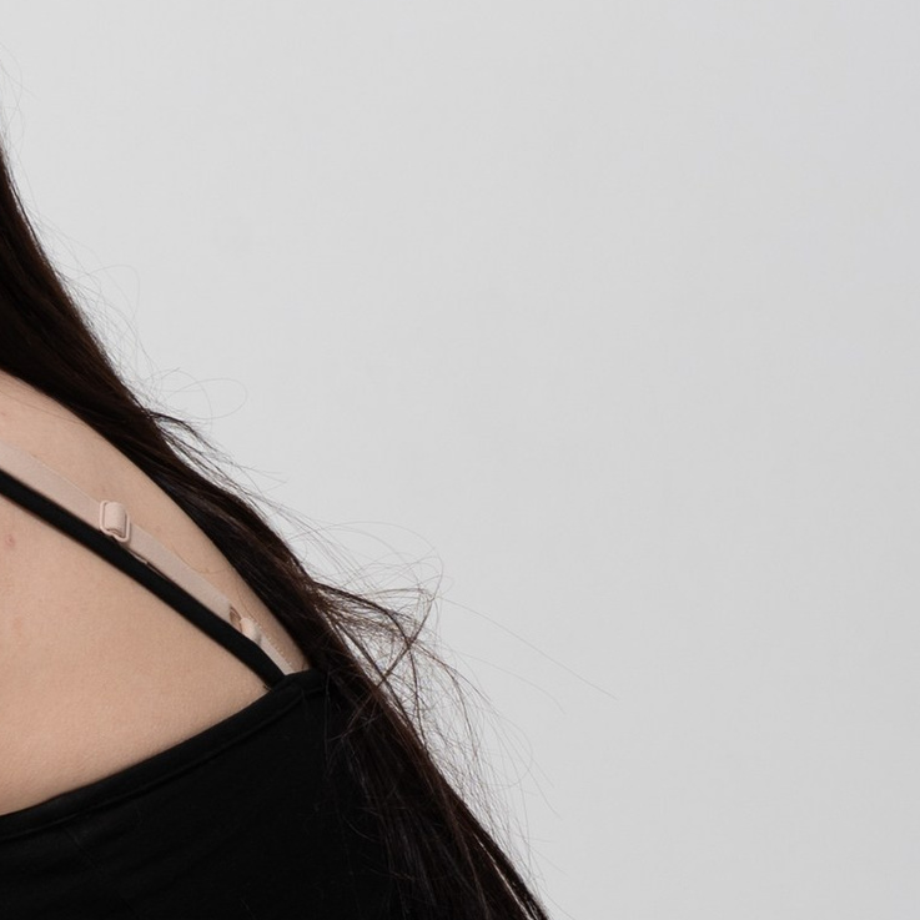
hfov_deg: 9.2
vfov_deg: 9.3
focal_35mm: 186
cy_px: 1050
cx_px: -308
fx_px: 5593
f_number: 9
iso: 100
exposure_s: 1/160
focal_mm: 42
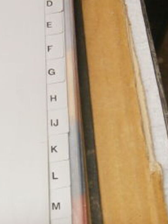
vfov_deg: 27.6
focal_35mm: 65
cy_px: 238
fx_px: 420
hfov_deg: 22.3
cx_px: 30
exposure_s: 1/25
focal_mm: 4.7
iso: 200
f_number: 2.8
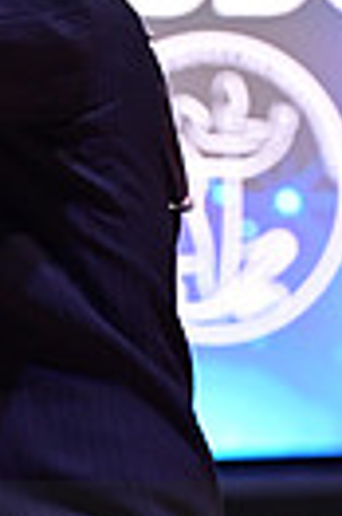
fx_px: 4443
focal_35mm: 311
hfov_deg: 4.4
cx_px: -94
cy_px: 614
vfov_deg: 6.6
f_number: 2.8
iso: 1600
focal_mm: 70
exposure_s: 1/400
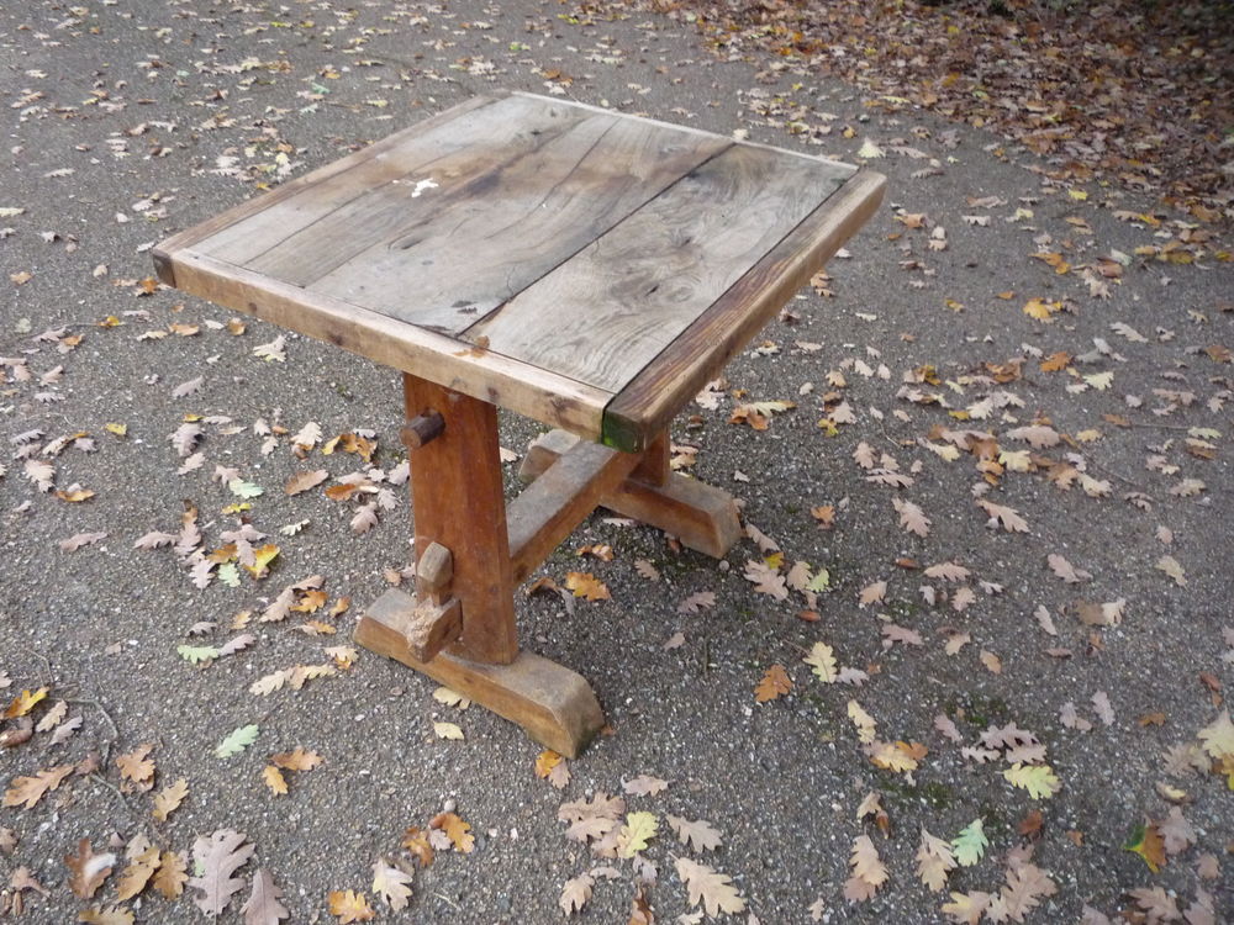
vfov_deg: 46.8
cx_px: 617
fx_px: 1069
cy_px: 462
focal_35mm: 30
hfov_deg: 60.0
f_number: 3.3
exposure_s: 1/30
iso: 400
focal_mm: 5.2
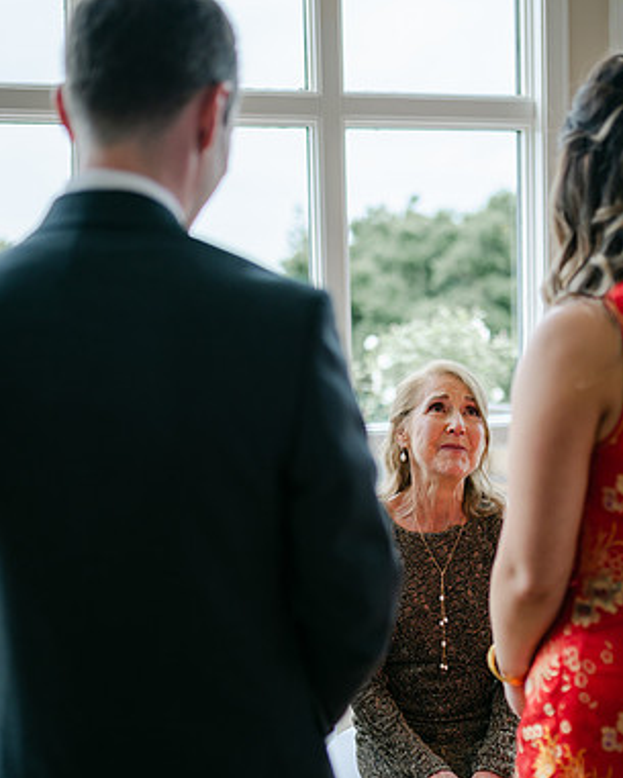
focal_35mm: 50
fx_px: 1152
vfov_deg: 37.3
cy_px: 390
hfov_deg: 30.1
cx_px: 396
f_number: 1.4
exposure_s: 1/1600
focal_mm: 35
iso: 100
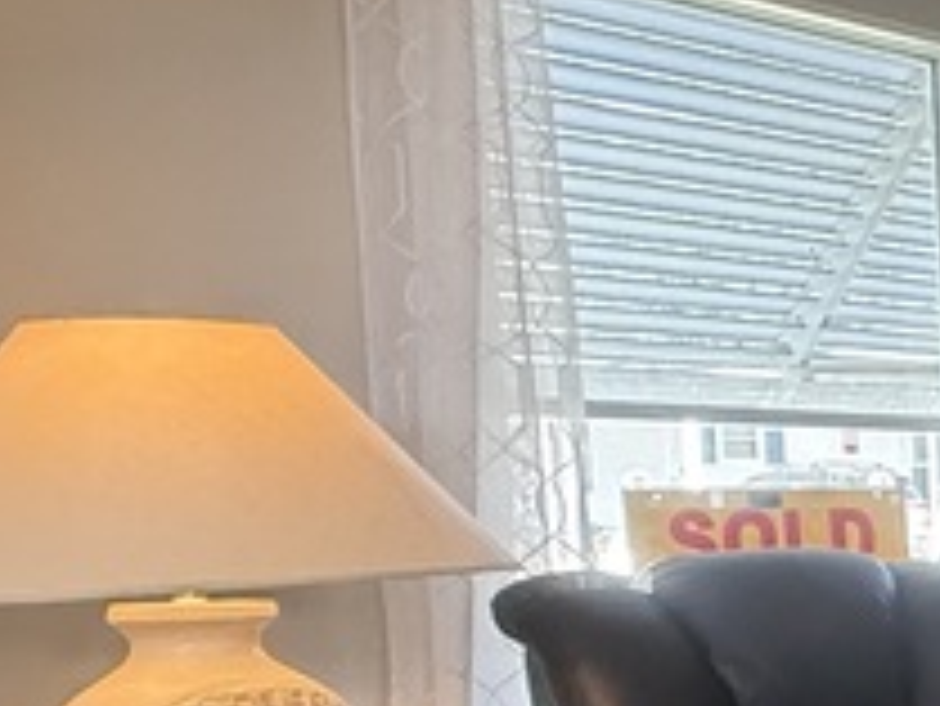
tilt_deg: -3.6
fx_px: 1820
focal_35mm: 67
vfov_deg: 21.4
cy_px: 657
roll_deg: +1.1
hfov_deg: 17.9
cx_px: 1952
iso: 500
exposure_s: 1/120
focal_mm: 2.22
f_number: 2.2
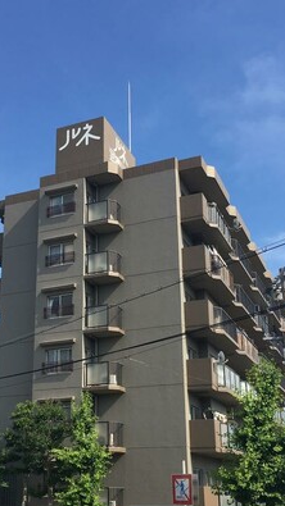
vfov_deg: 47.0
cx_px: 112
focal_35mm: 43
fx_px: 578
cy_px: 314
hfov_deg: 27.6
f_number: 2.2
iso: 25
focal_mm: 4.15
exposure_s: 1/1326
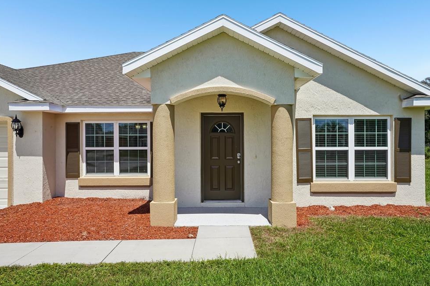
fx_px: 299
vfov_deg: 51.3
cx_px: 221
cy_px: 145
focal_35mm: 25
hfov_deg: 71.5
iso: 100
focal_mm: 24
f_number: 20
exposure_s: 1/40
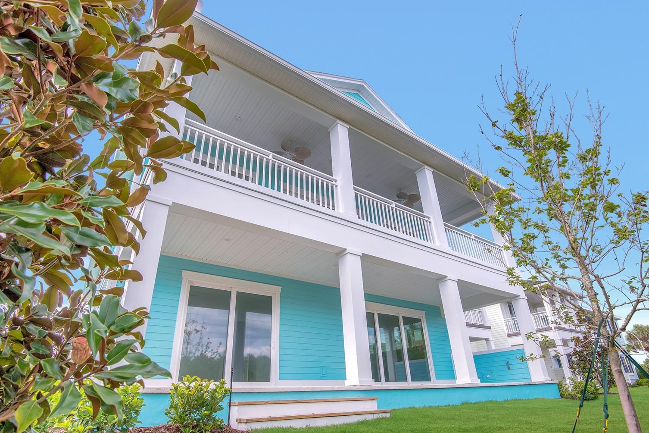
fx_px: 306
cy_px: 219
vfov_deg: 70.4
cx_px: 318
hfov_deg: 93.3
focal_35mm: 17
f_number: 8
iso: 200
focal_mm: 16
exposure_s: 1/250
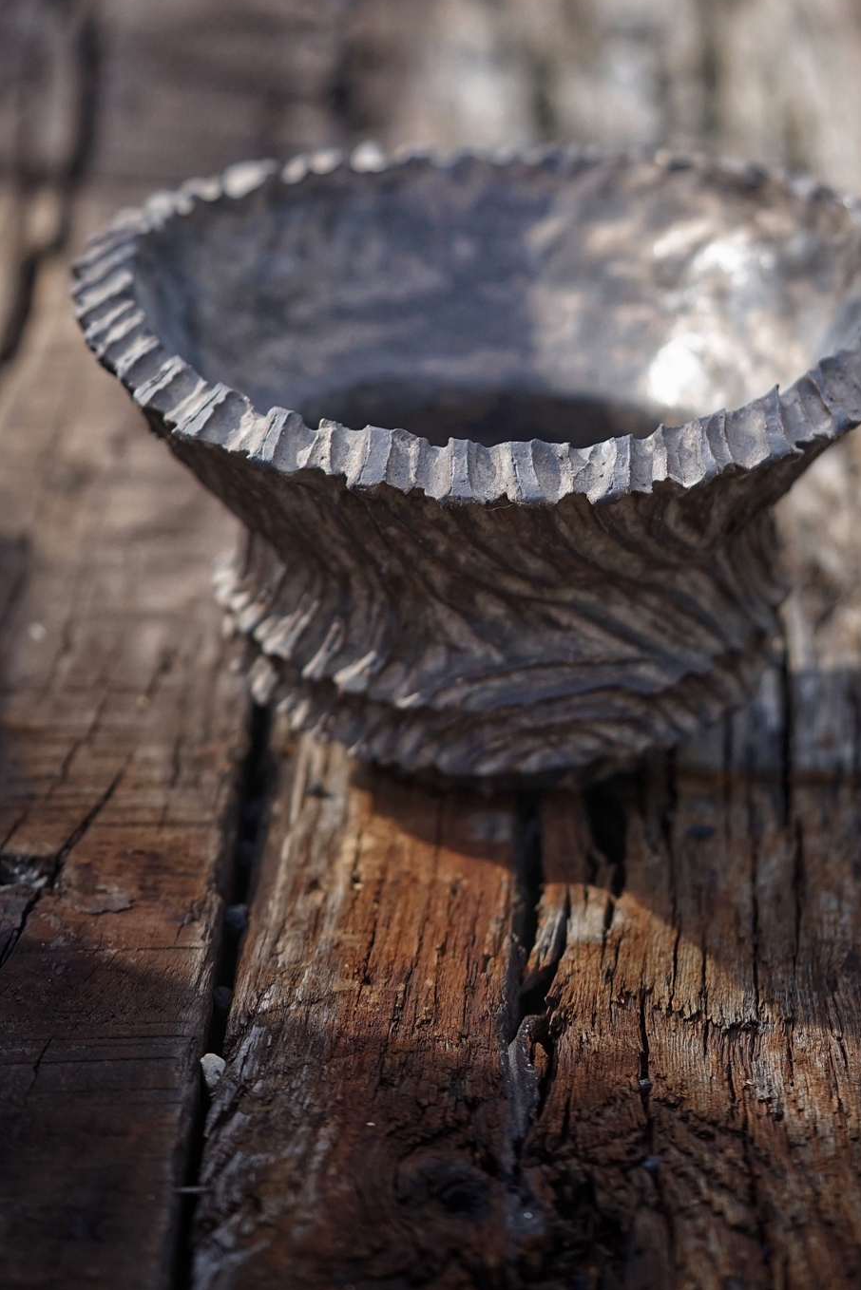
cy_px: 276
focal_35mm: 159
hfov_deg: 8.6
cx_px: 516
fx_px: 5701
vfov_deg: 12.9
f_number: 2.8
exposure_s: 1/1600
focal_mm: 90
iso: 500
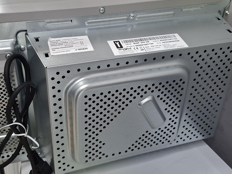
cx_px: 98
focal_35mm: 38
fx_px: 255
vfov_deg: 37.7
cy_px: 76
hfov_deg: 48.8
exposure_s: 1/33
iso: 250
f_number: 1.8
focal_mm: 5.54
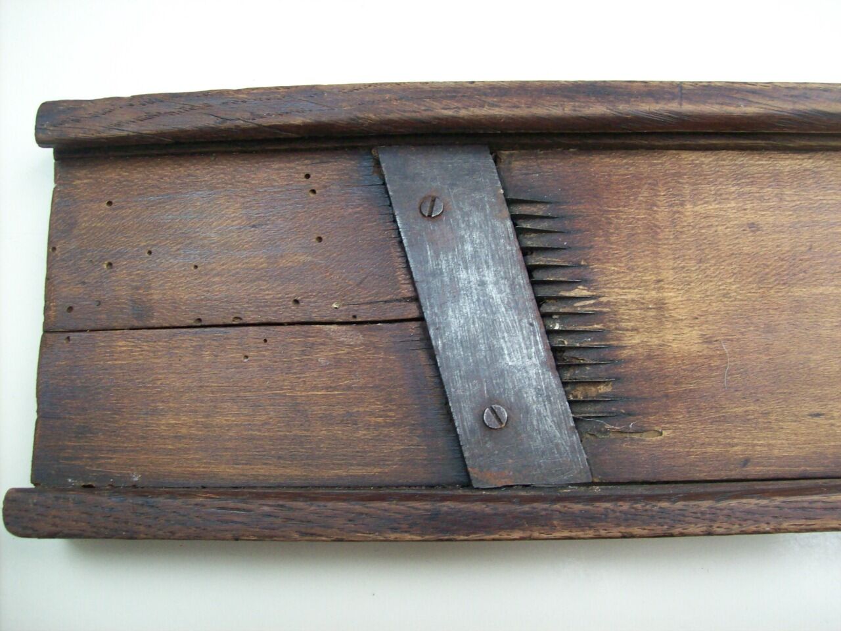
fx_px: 875
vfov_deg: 39.7
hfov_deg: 51.4
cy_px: 316
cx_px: 420
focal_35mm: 36
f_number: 2.7
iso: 160
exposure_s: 1/20.7
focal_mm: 6
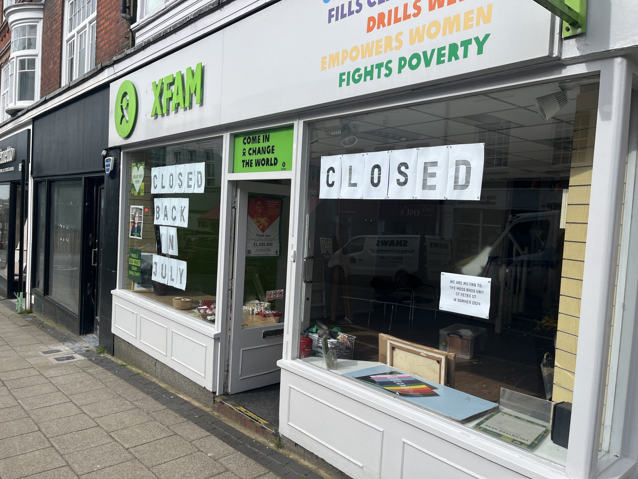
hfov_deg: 67.3
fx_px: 479
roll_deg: -3.2
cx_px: 319
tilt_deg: -3.6
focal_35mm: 26
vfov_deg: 53.1
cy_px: 240
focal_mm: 5.1
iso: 50
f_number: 1.6
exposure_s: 1/2358
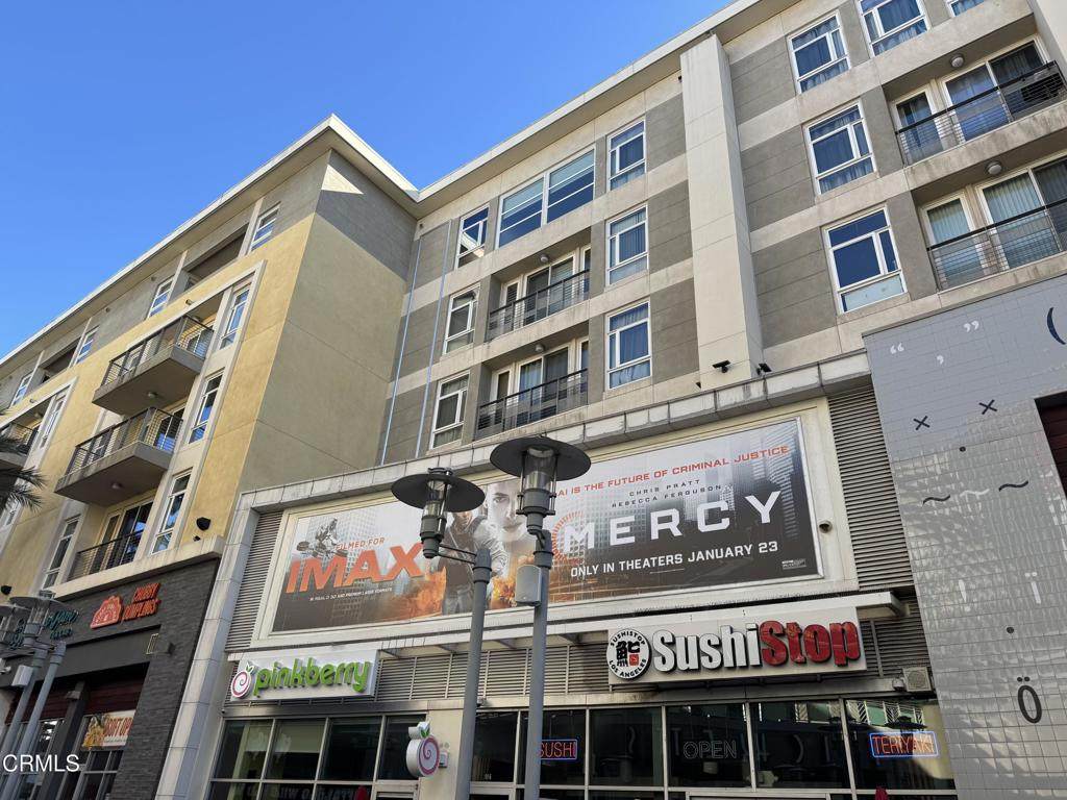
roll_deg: -3.6
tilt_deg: +30.9
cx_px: 534
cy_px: 400
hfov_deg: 71.6
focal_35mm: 24
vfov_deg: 56.8
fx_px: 740
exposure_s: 1/1425
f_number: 1.78
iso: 80
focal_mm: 6.76
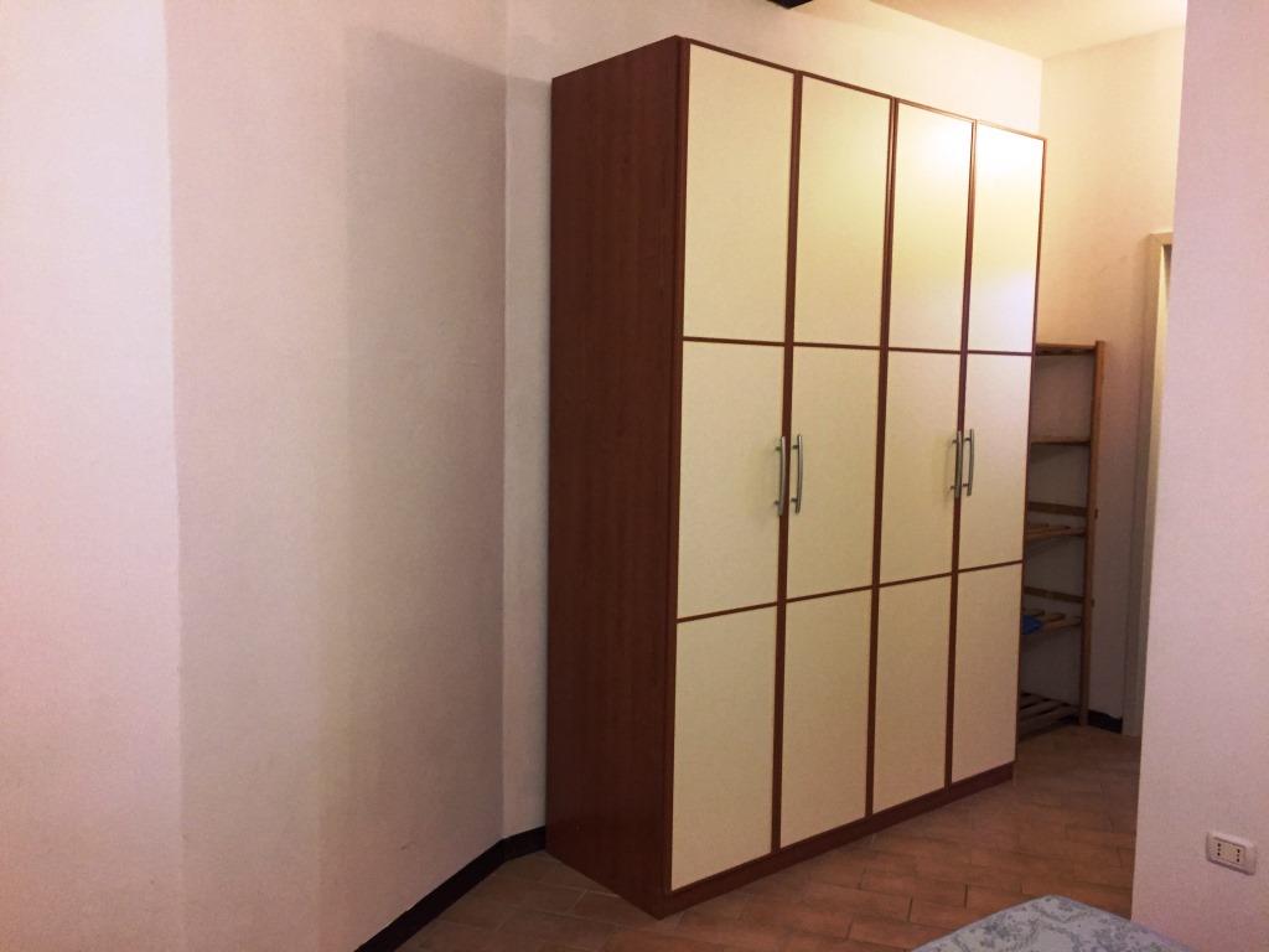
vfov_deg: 48.2
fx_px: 1063
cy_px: 476
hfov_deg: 61.7
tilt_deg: -5.9
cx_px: 634
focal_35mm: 29
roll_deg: -1.6
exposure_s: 1/33
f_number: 2.2
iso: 250
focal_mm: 4.15
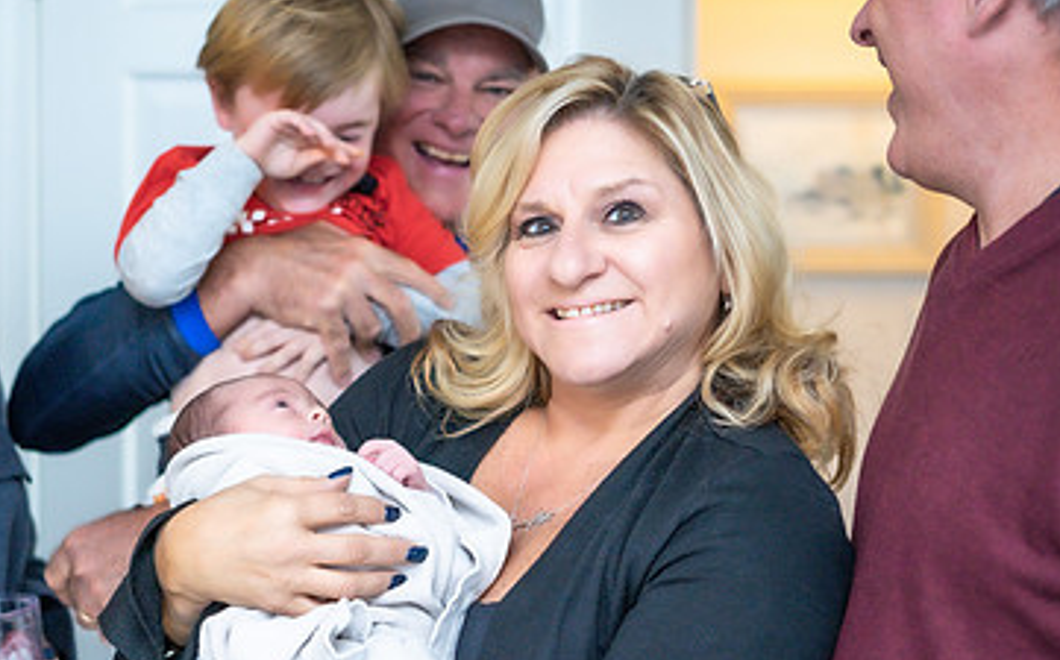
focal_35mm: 82
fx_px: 2367
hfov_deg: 25.2
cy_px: 348
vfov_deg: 15.9
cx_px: 417
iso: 1600
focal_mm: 50
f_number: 2.8
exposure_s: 1/125
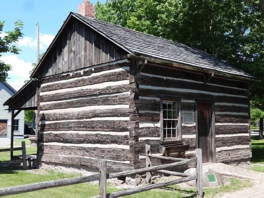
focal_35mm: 41
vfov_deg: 35.1
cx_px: 132
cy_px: 99
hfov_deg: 45.8
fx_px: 313
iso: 100
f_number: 3.2
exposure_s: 1/640
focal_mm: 7.4
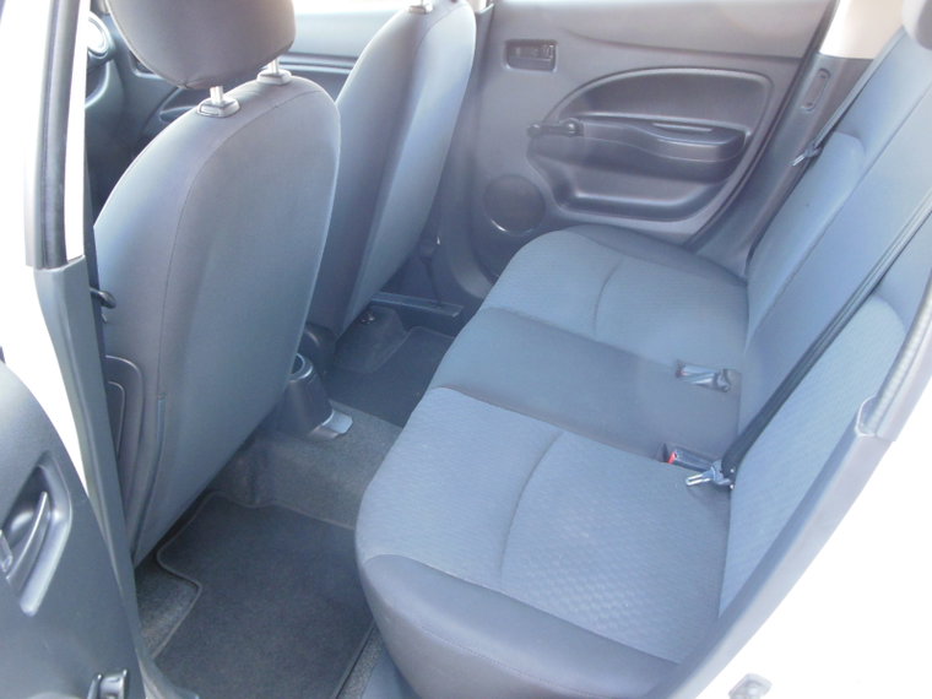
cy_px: 350
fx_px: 888
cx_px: 466
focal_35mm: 33
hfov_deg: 55.4
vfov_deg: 42.9
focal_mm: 6
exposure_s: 1/25
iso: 400
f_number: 3.5
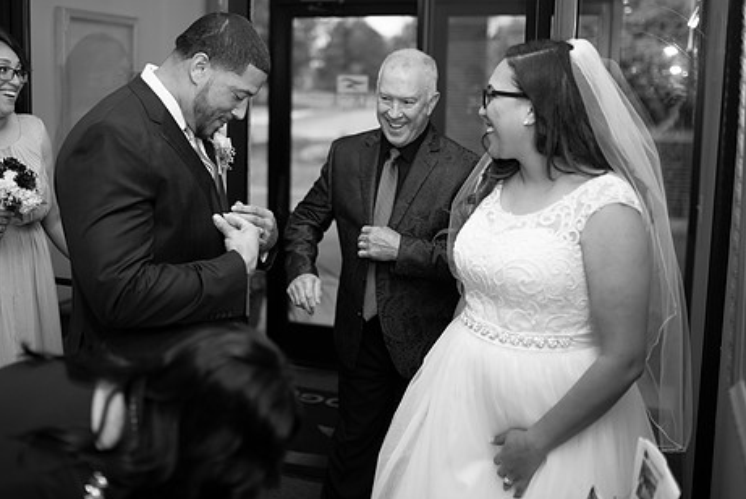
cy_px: 205
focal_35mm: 44
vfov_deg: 30.5
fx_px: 912
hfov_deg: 44.3
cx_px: 311
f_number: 1.4
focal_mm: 35
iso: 400
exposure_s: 1/125
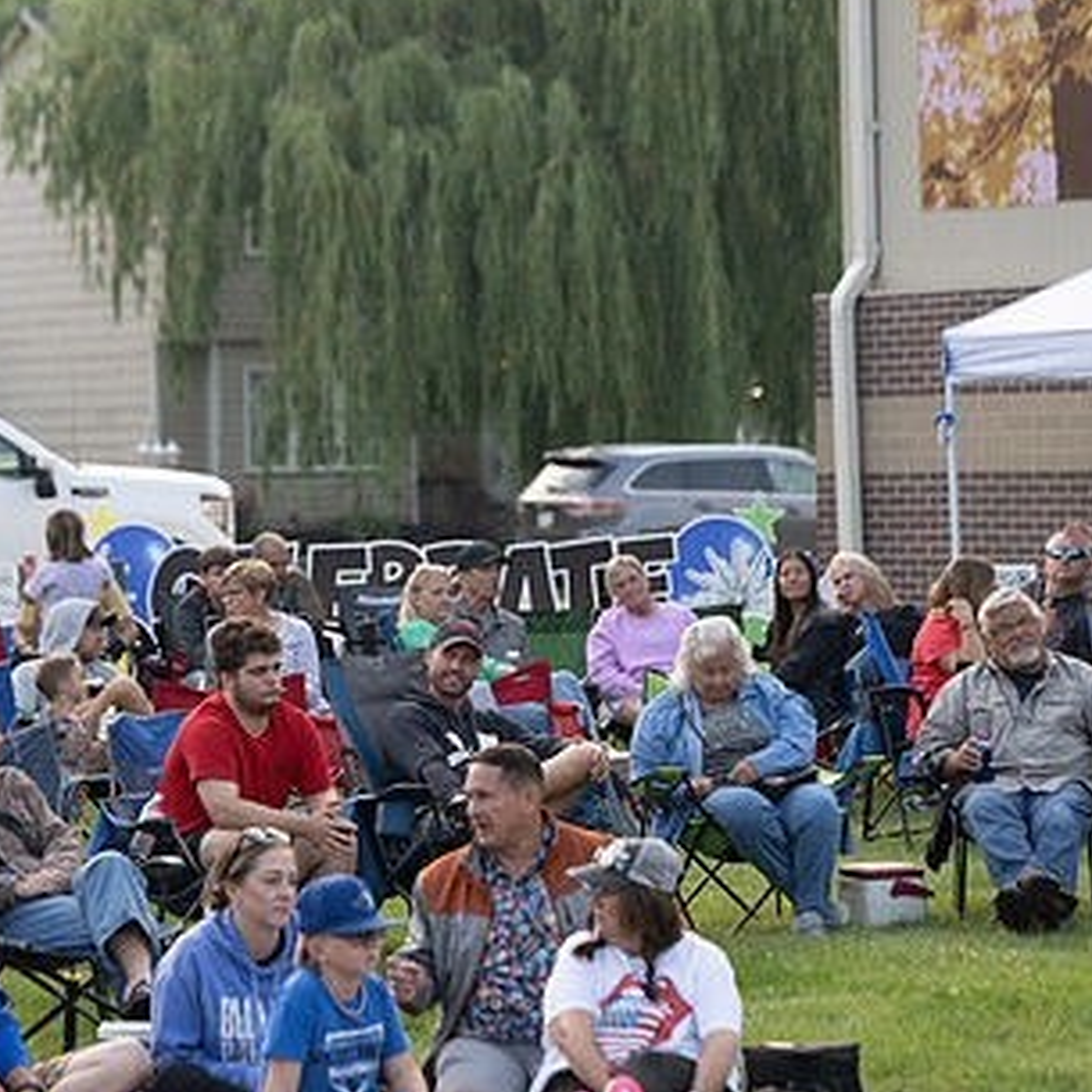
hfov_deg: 10.3
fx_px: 6067
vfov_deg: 10.3
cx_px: 308
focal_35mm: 170
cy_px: 585
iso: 320
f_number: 3.5
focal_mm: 105
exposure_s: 1/320
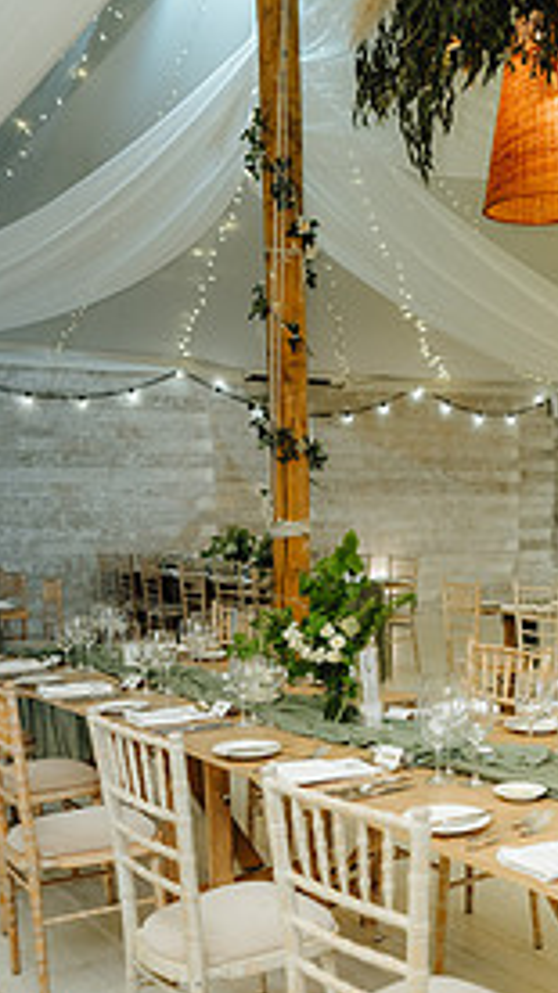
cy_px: 734
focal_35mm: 41
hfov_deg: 28.7
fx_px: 1080
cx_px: 382
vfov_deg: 47.7
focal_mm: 24
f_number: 2.5
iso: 500
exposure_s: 1/200
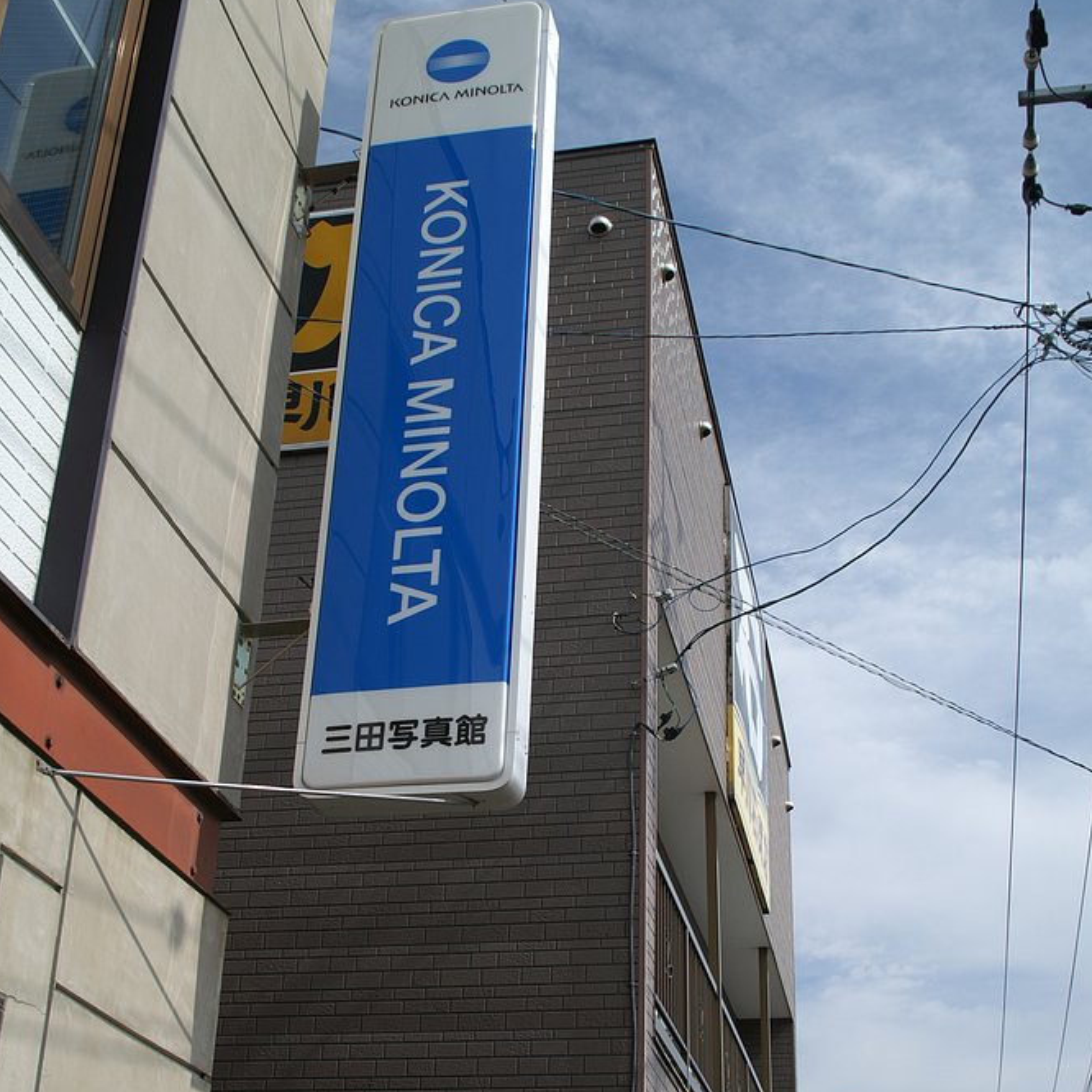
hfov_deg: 36.1
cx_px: 553
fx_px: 1677
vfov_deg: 35.8
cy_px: 713
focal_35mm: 47
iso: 100
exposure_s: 1/300
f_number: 9
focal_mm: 24
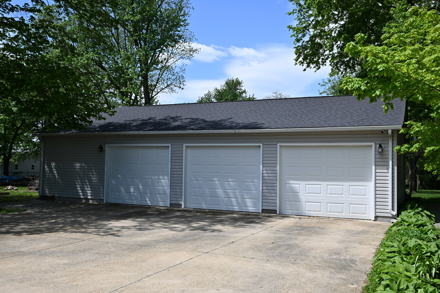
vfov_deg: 38.4
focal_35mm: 34
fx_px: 422
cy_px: 146
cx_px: 220
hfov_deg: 55.1
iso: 100
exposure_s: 1/400
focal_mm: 23
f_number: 7.1
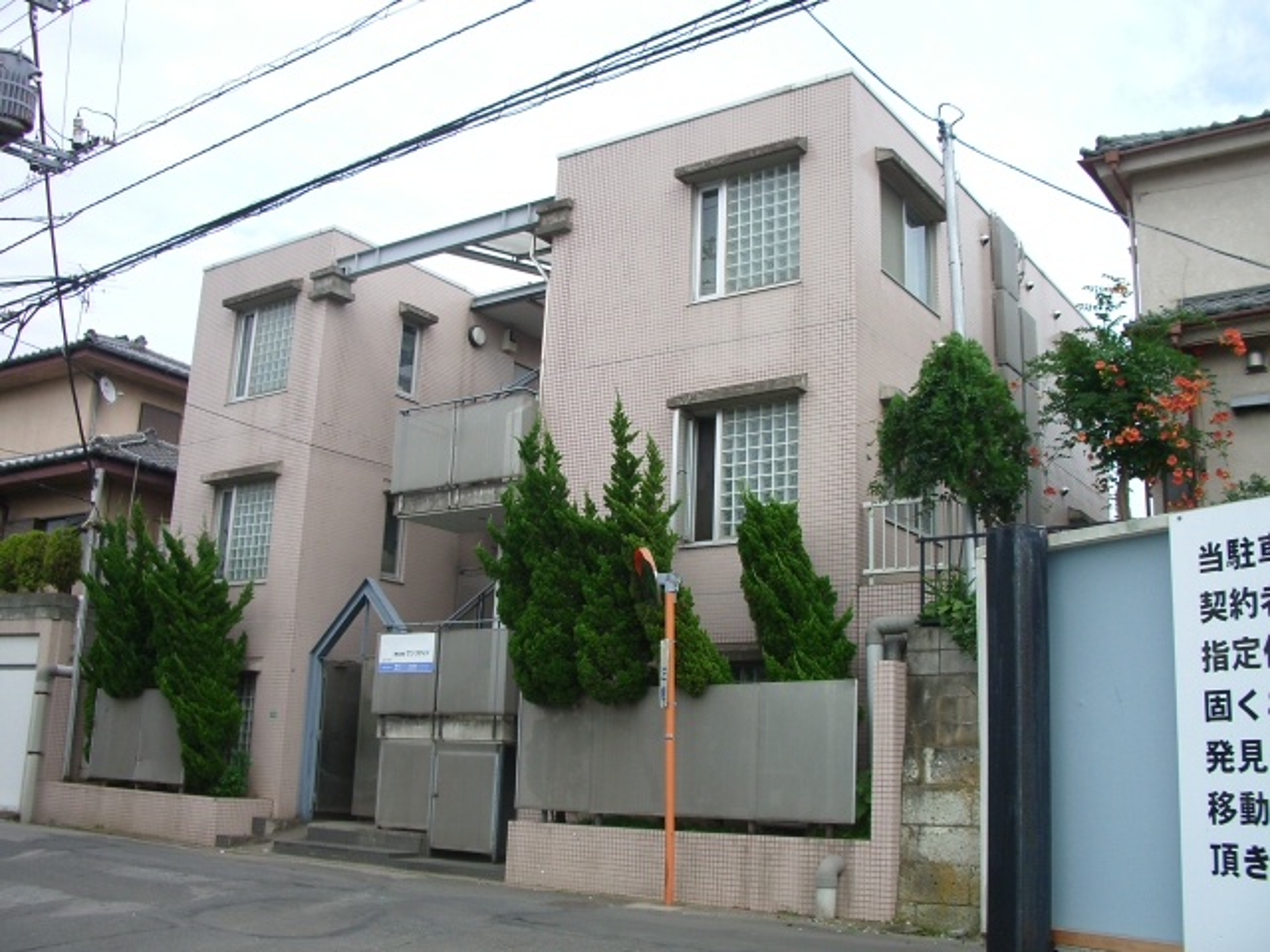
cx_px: 635
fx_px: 1284
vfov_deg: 40.7
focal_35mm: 35
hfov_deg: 52.6
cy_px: 476
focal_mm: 5.8
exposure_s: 1/250
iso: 80
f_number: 4.3
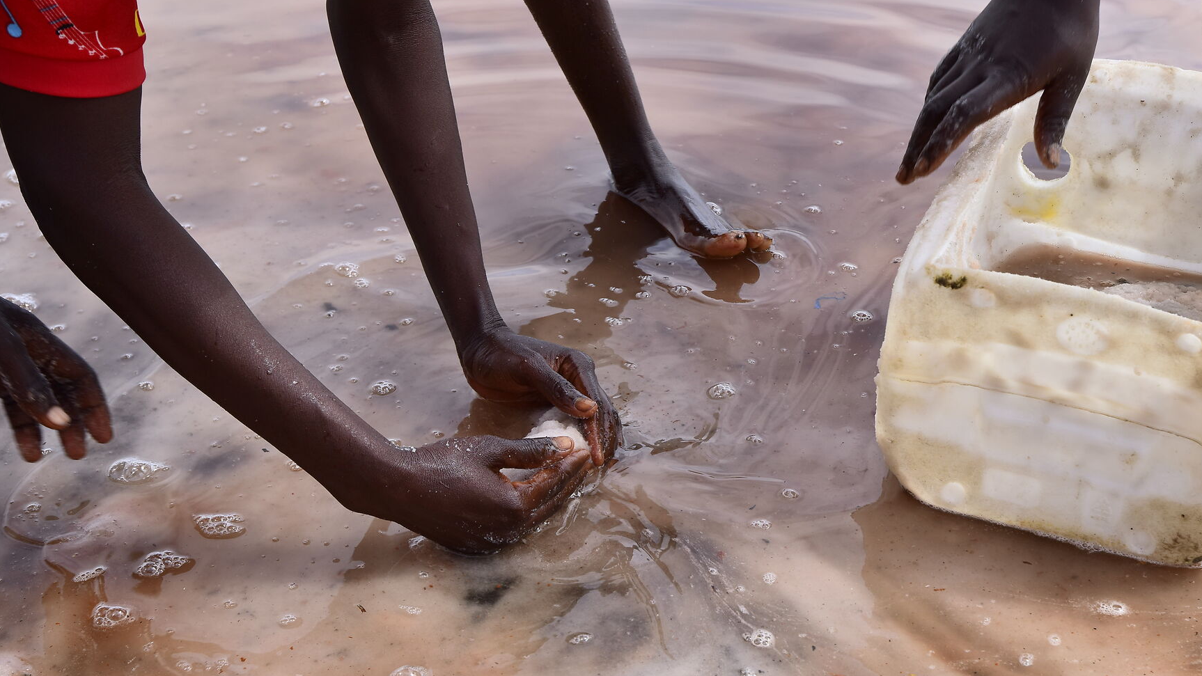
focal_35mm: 51
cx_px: 789
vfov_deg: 23.4
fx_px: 1626
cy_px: 421
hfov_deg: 40.1
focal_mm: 35
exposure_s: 1/250
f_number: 8
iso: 100
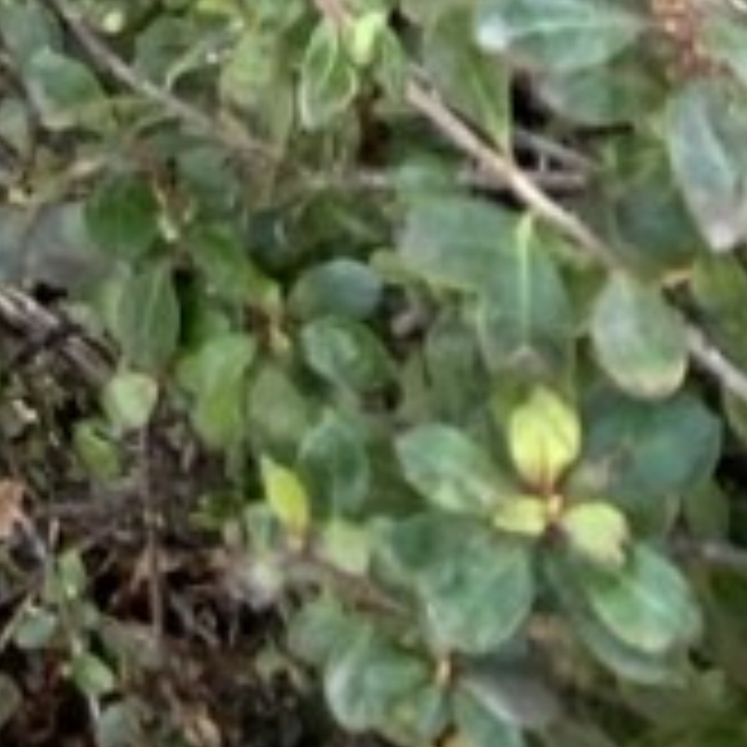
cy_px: -2385
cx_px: -1935
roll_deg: +0.1
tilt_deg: -32.9
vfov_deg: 6.3
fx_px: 5420
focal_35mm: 222
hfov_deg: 6.7
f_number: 1.8
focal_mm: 4.25
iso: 40
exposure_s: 1/122
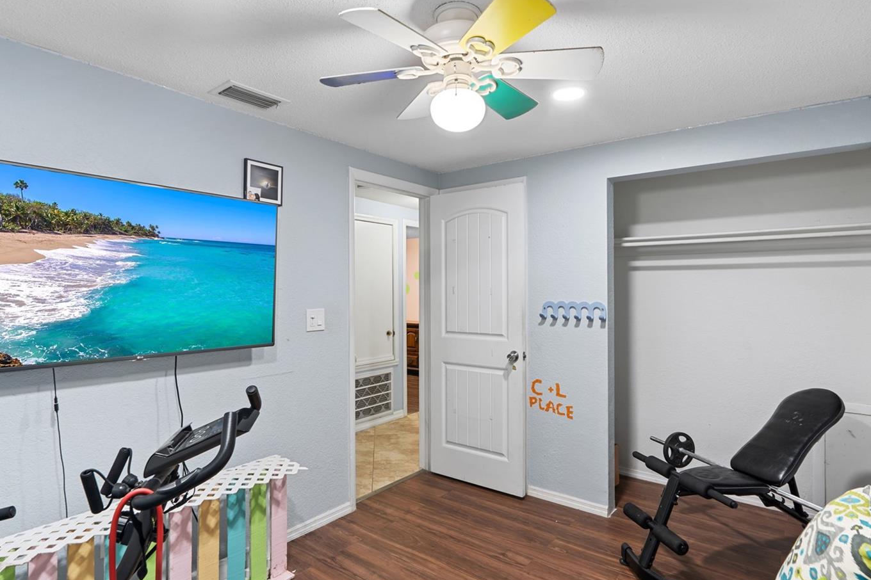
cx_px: 441
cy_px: 298
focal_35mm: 20
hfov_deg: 84.0
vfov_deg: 61.9
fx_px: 484
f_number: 9
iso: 250
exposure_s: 2.5
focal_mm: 17
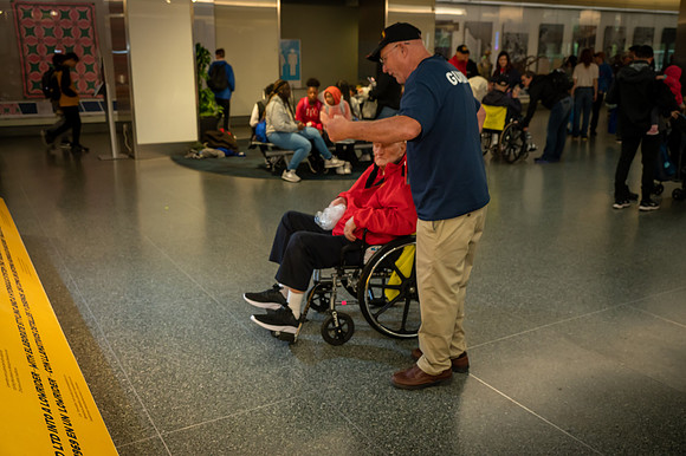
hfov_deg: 55.8
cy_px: 228
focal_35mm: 34
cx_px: 343
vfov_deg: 38.8
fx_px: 647
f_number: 5.6
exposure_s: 1/50
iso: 3200
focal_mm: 34
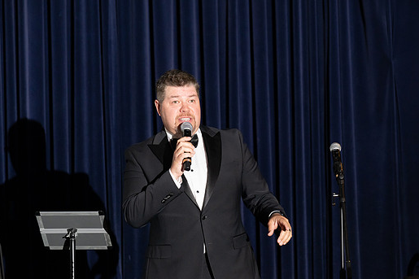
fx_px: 1966
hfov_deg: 12.2
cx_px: 192
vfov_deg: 8.1
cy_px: 144
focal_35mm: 169
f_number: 5
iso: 2500
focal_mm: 150
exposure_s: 1/200
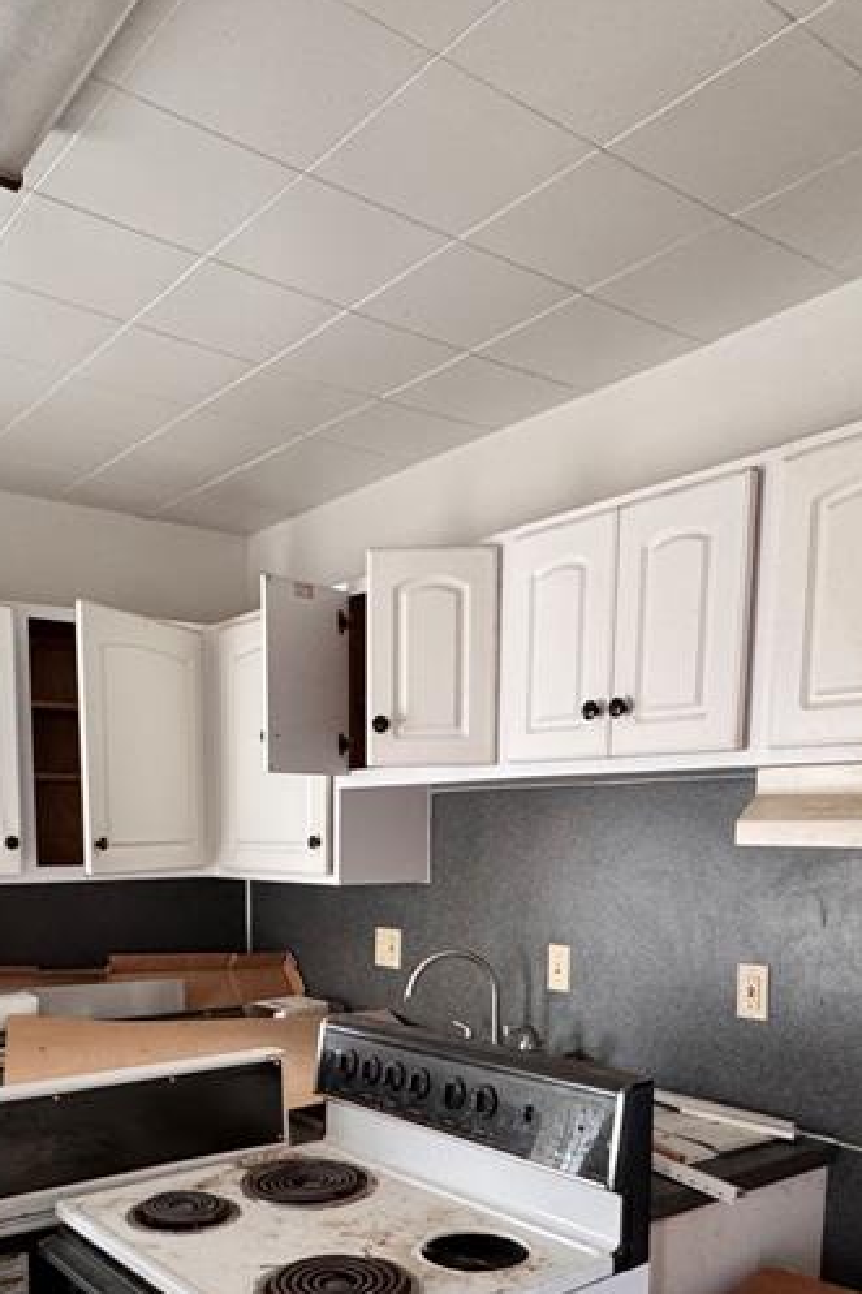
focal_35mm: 30
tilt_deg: -8.0
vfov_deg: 58.4
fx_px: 1078
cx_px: 344
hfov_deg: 43.4
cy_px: 984
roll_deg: -0.7
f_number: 2.2
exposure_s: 1/60
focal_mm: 2.22
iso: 500
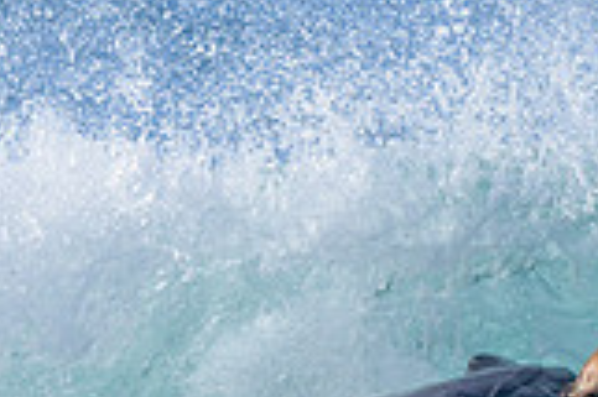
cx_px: 432
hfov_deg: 0.6
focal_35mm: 3475
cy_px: 680
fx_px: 57664
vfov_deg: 0.4
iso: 250
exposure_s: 1/2000
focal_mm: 800
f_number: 6.3
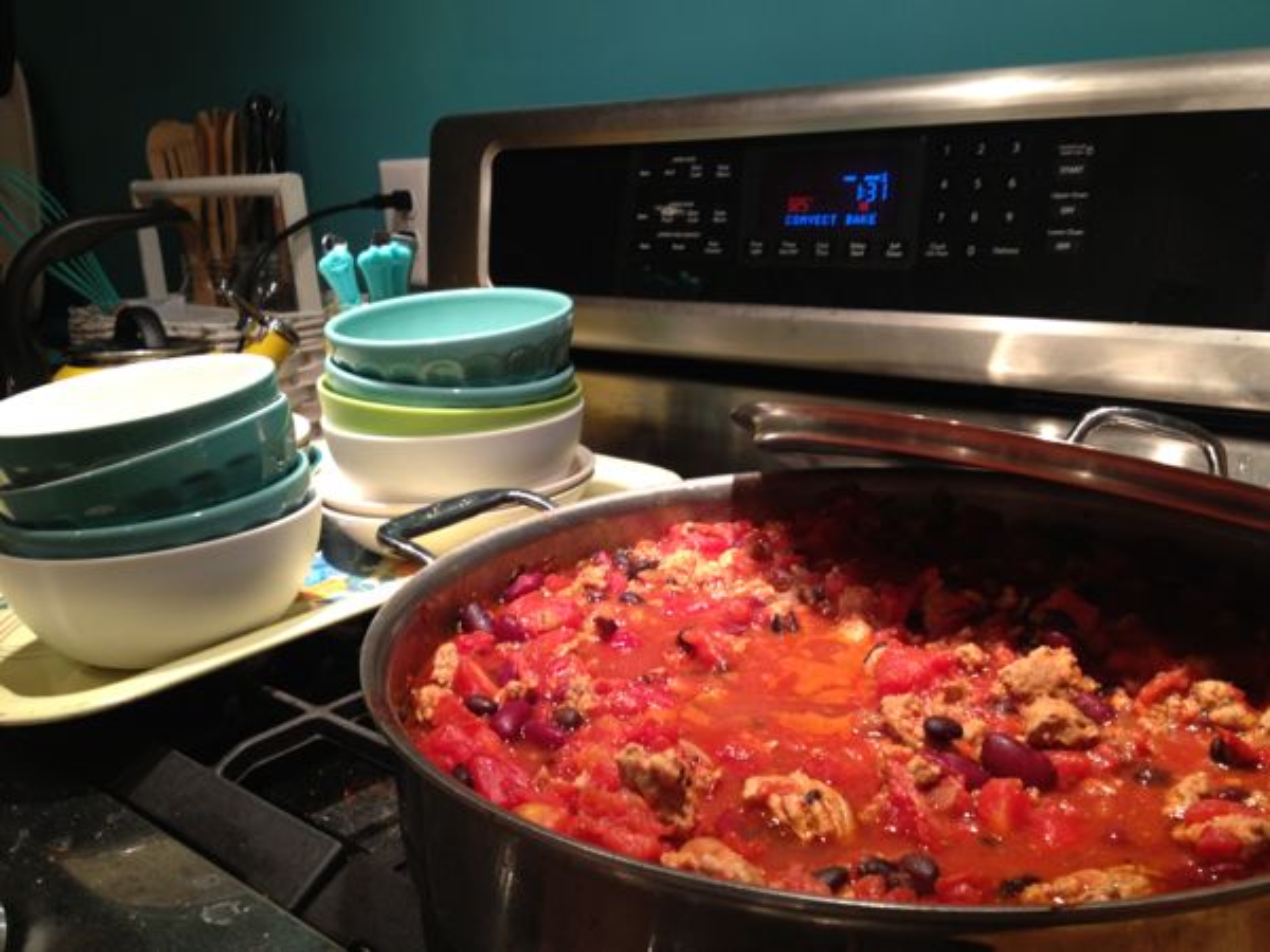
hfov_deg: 52.6
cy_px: 476
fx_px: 1284
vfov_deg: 40.7
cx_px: 635
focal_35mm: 35
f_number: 2.4
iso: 80
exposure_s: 1/20
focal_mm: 4.28
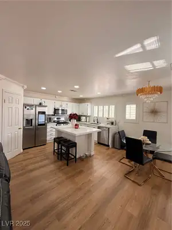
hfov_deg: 85.7
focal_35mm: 14
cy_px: 115
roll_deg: -2.1
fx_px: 93
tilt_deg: -1.0
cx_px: 86
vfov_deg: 102.1
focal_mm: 2.22
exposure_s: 1/99
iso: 64
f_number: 2.2
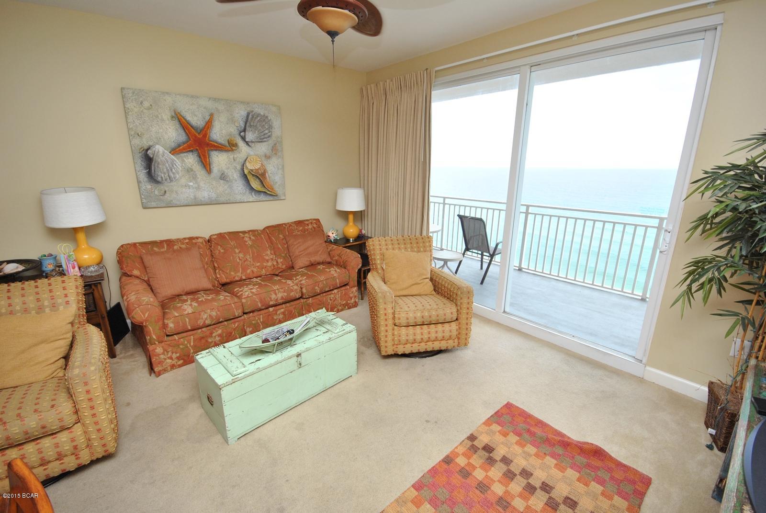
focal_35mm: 15
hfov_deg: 100.3
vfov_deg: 77.5
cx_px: 383
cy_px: 256
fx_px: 320
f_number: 5.6
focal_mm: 10
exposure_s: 1/200
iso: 400
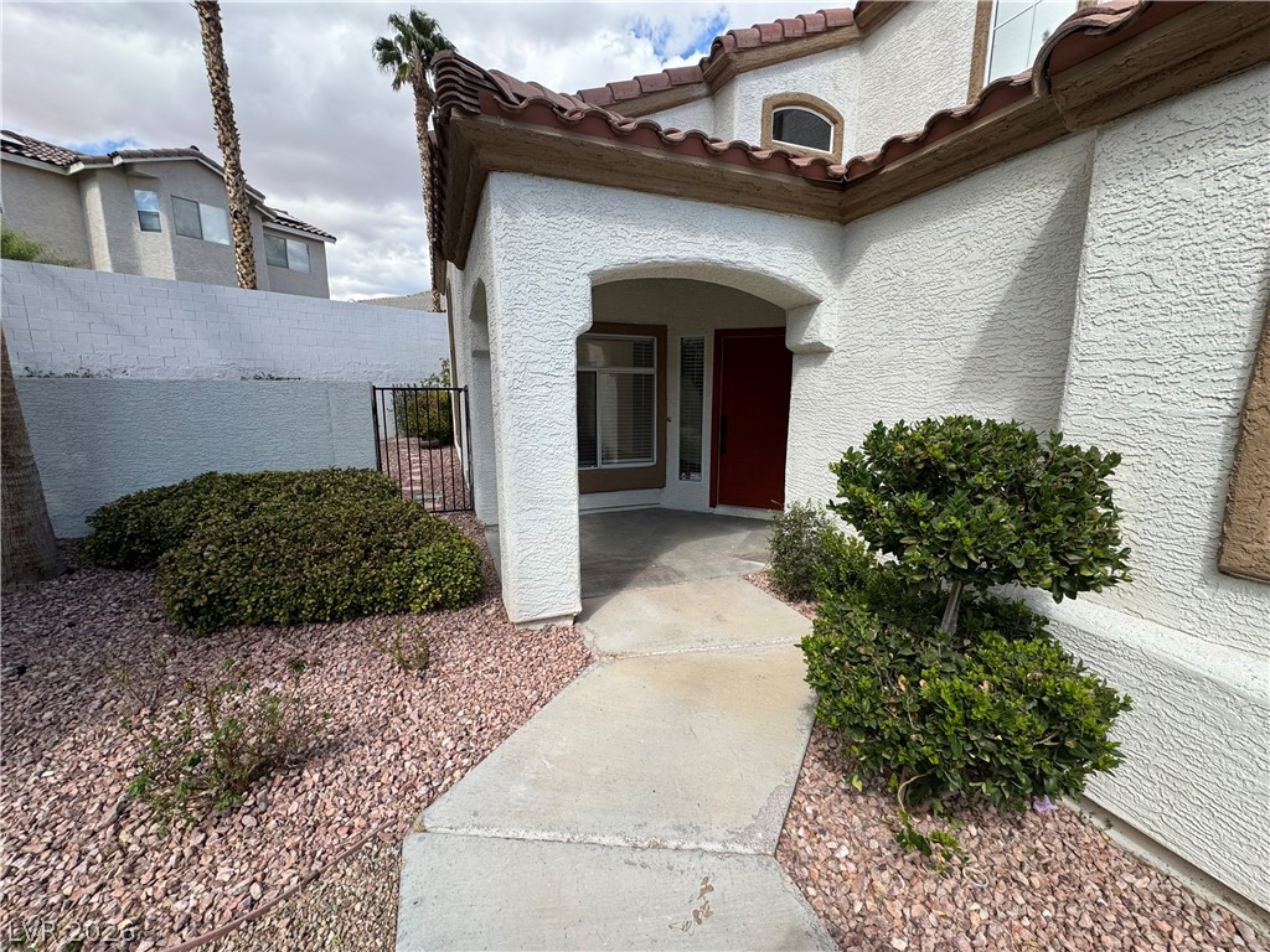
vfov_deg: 85.7
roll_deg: +0.3
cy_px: 476
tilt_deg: -10.7
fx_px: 514
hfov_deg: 102.1
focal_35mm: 14
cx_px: 635
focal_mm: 2.22
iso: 40
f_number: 2.2
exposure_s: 1/968
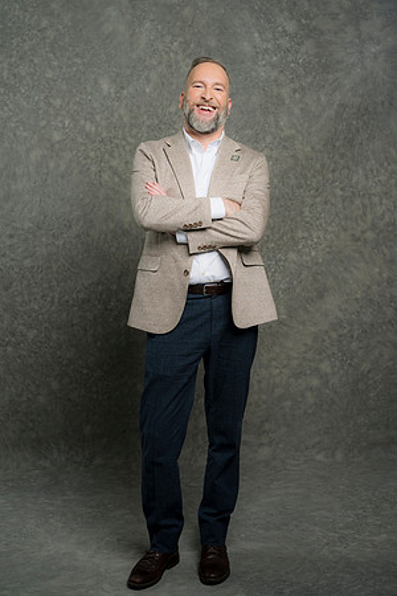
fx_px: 910
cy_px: 298
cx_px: 198
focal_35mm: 55
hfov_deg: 24.6
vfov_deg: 36.2
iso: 125
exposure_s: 1/160
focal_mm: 55
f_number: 4
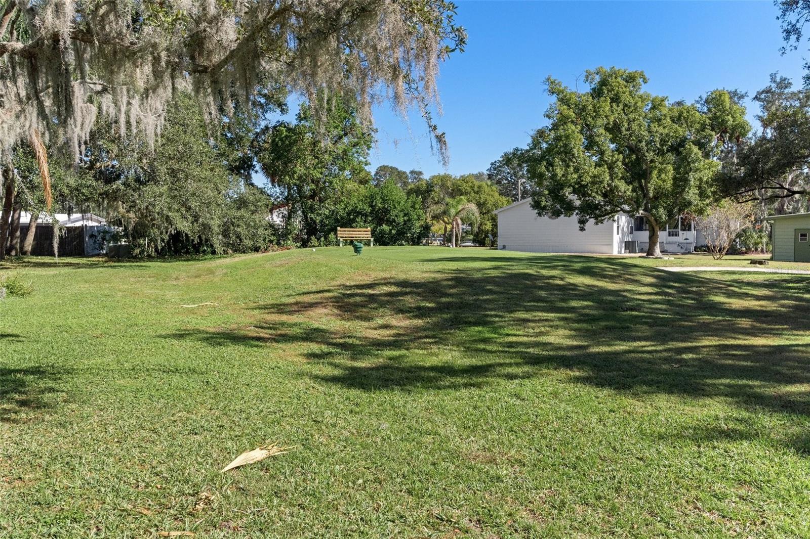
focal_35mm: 30
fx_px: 675
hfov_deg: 61.9
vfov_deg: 43.6
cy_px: 270
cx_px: 405
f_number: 8
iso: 640
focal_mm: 20
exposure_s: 1/500
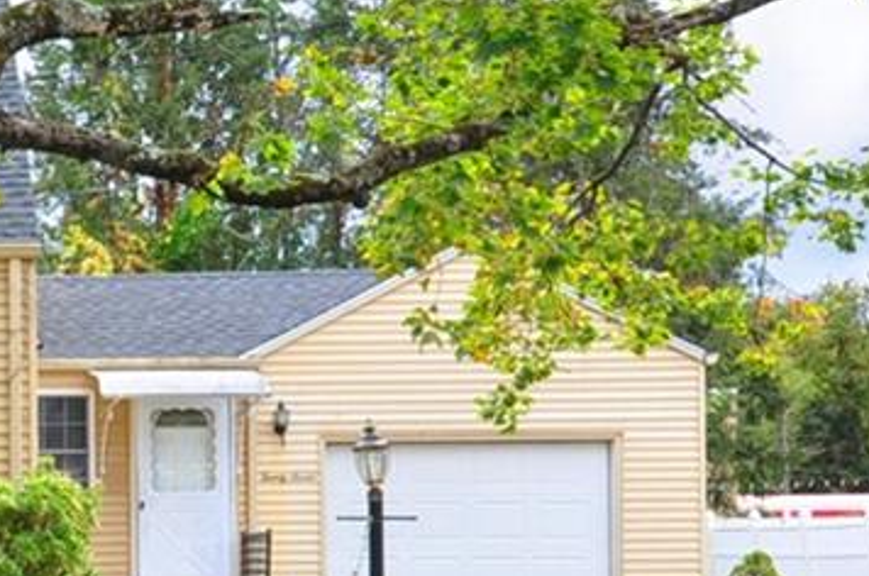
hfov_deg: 25.4
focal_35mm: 69
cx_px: -249
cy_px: 463
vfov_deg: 19.5
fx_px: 1663
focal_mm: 16
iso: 320
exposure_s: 1/125
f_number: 8
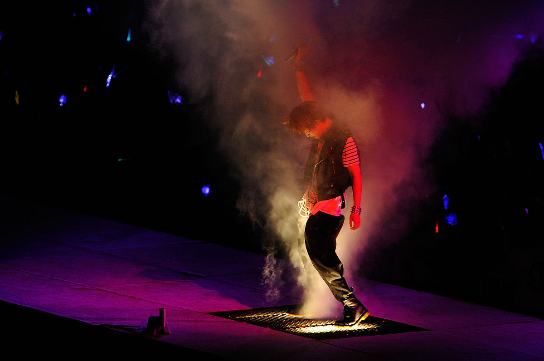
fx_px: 9052
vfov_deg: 2.3
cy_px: 180
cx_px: 272
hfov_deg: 3.4
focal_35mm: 600
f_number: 5.6
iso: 2500
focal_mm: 600
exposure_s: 1/500
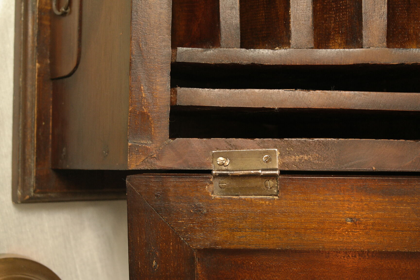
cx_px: 210
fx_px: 677
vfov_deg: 23.4
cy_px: 140
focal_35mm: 58
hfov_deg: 34.5
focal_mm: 38
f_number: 5.6
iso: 800
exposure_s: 1/30
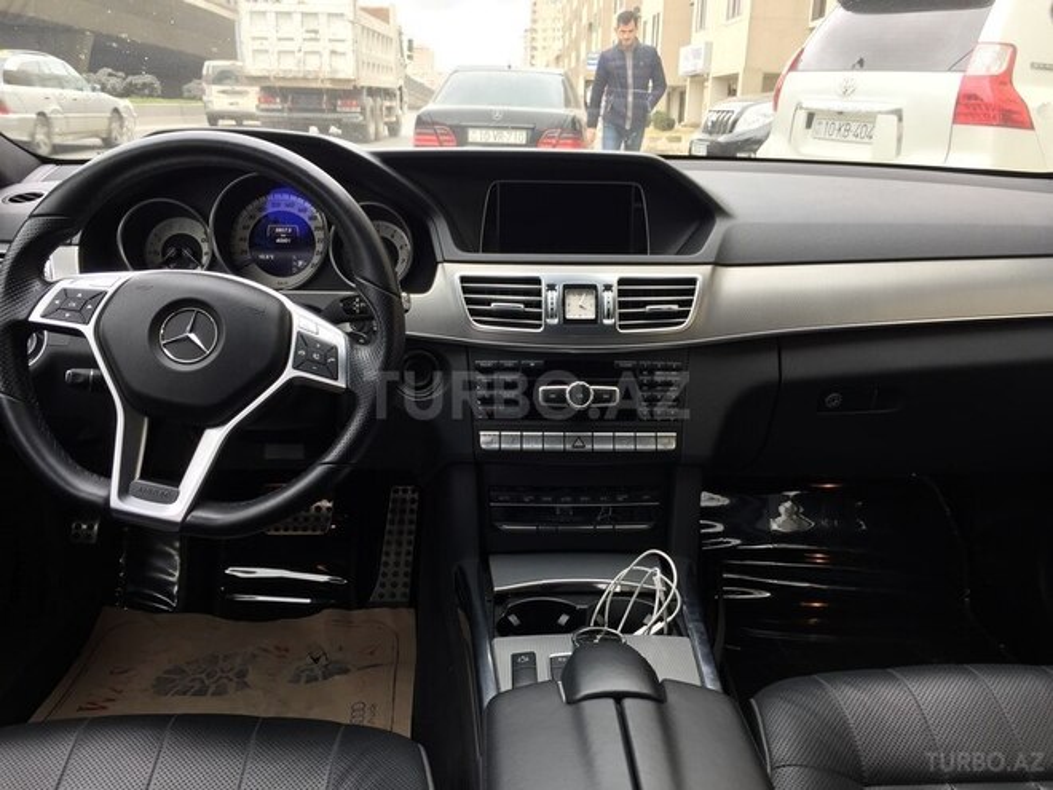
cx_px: 526
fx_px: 882
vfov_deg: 48.2
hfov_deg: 61.7
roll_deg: -2.0
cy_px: 395
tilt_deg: -17.3
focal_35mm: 29
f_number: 2.2
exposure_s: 1/50
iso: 32
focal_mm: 4.15
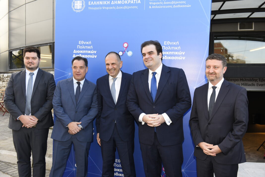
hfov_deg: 58.7
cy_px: 88
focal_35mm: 32
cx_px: 132
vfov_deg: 41.2
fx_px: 236
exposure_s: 1/125
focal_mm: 32
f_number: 5
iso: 250
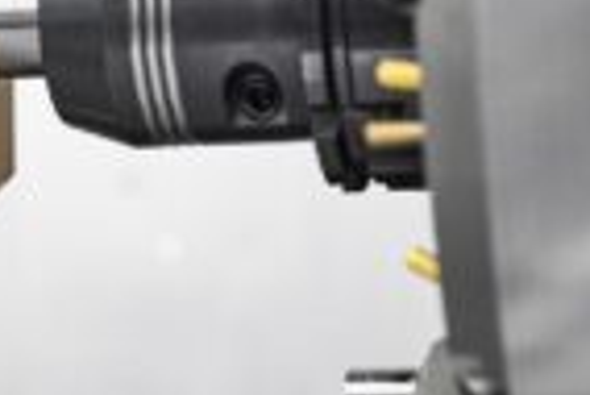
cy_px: 166
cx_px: -224
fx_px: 3888
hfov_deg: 8.5
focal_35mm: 237
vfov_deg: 5.8
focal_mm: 70
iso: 800
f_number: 4
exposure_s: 1/250
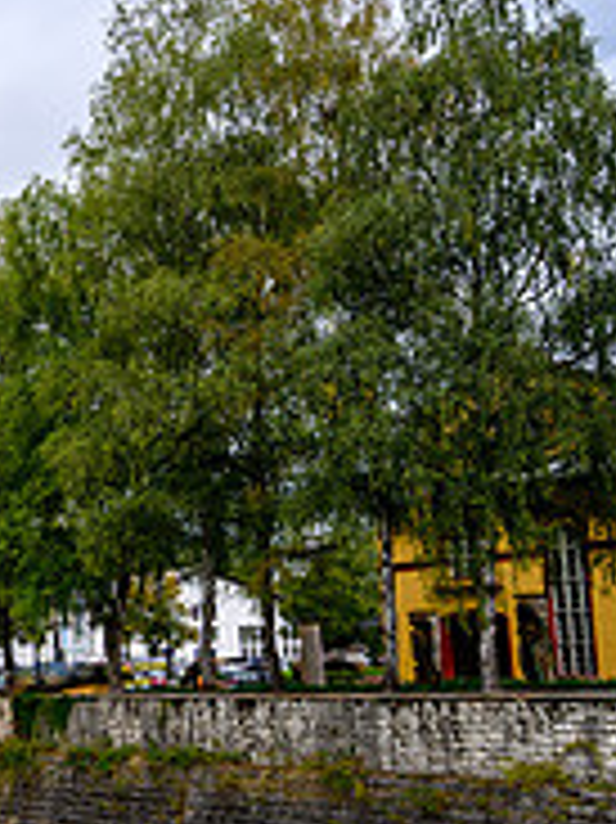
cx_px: -490
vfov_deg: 30.3
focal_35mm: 63
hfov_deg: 18.3
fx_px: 1497
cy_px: 606
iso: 64
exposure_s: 1/250
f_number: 5
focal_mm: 20.5
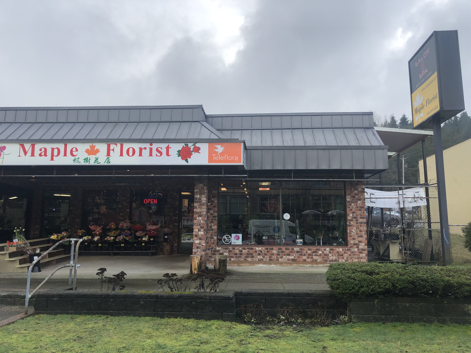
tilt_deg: +8.9
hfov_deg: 63.4
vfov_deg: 49.7
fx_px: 381
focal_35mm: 28
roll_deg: -0.2
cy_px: 176
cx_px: 236
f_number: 1.8
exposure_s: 1/631
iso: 20
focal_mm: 4
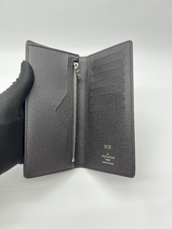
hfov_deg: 53.1
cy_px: 114
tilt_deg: -43.3
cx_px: 86
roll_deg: -2.7
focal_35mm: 26
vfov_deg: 67.3
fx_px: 172
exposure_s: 1/100
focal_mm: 5.7
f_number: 1.5
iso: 50
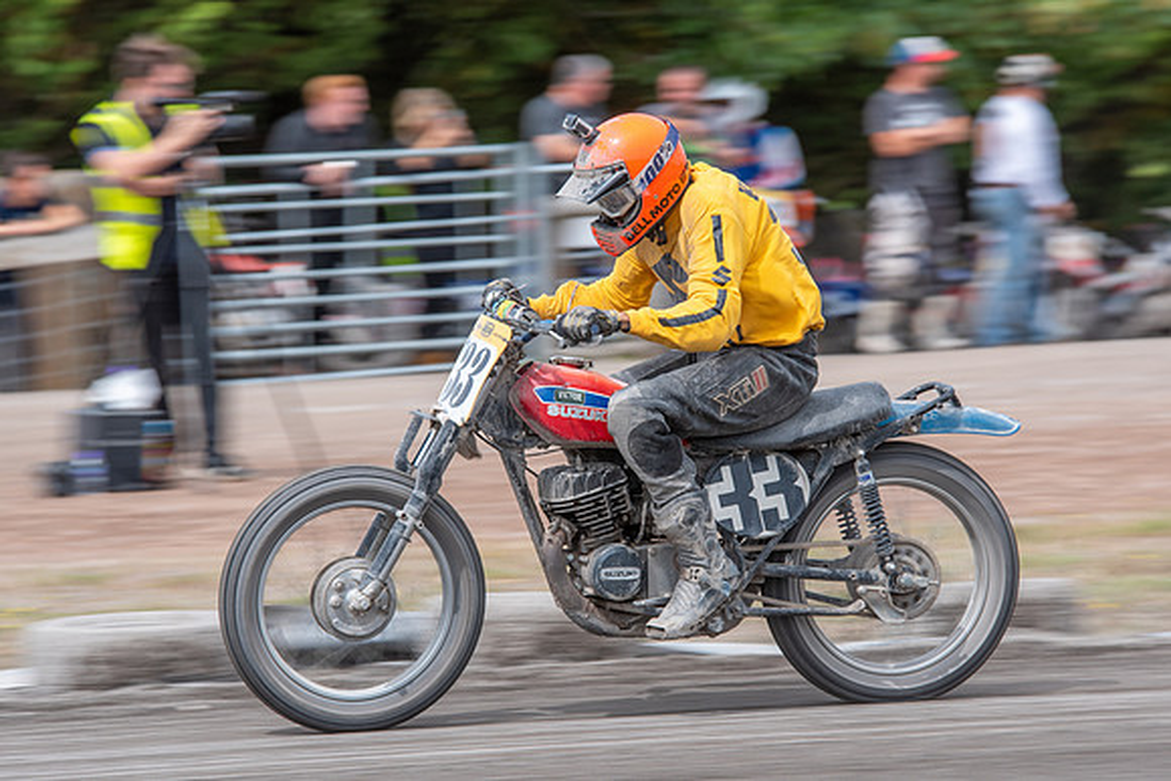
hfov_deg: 8.1
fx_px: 8310
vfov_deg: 5.4
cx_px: 636
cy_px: 470
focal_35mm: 255
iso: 200
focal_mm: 200
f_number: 8
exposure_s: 1/320
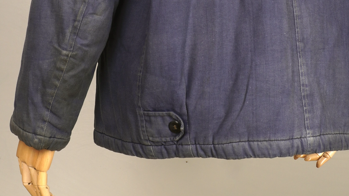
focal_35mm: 107
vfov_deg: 11.1
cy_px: -29
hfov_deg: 20.0
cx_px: 199
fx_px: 990
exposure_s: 1/6
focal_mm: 32
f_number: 8
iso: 200
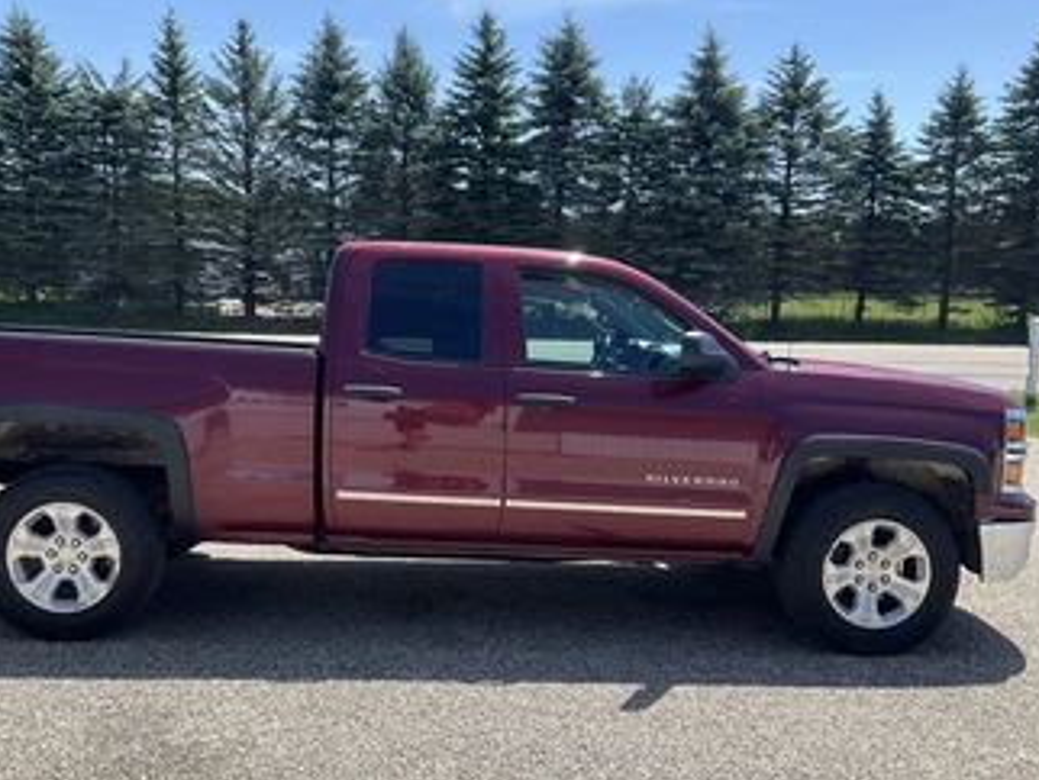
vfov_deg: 39.7
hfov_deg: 51.1
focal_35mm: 36
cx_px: 432
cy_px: 425
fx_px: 1081
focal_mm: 3
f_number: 1.8
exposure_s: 1/1121
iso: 25
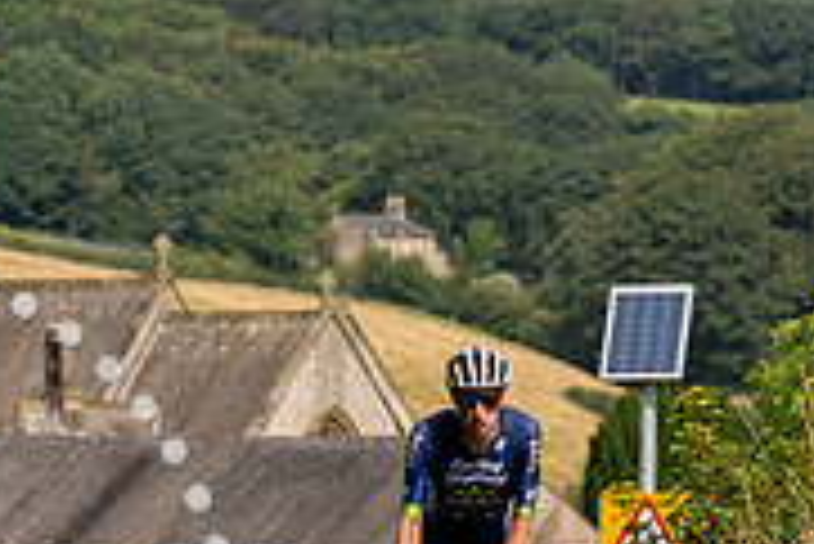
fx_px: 9776
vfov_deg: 3.2
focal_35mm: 432
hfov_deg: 4.8
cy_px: 391
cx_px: 664
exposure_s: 1/1000
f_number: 4
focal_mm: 102
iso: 100
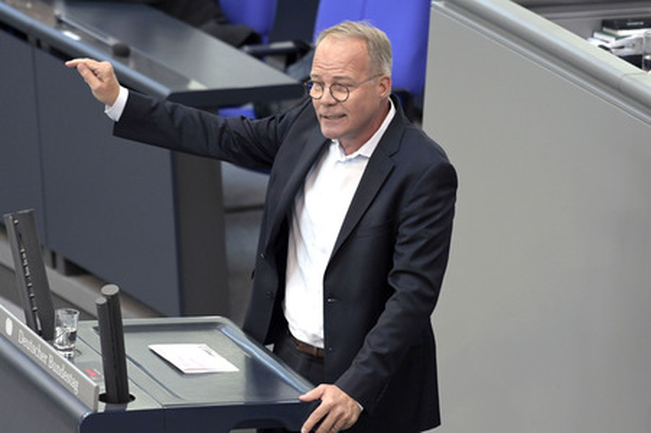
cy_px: 216
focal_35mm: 320
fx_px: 5782
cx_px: 326
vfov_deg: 4.3
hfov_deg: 6.4
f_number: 5.6
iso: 8000
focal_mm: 320
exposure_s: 1/400
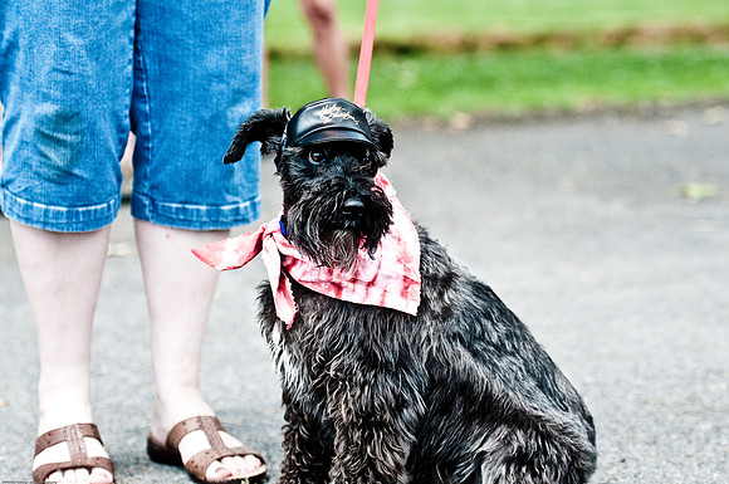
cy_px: 242
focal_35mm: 105
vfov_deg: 13.0
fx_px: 2123
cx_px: 364
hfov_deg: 19.5
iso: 200
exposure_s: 1/1250
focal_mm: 70
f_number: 2.8
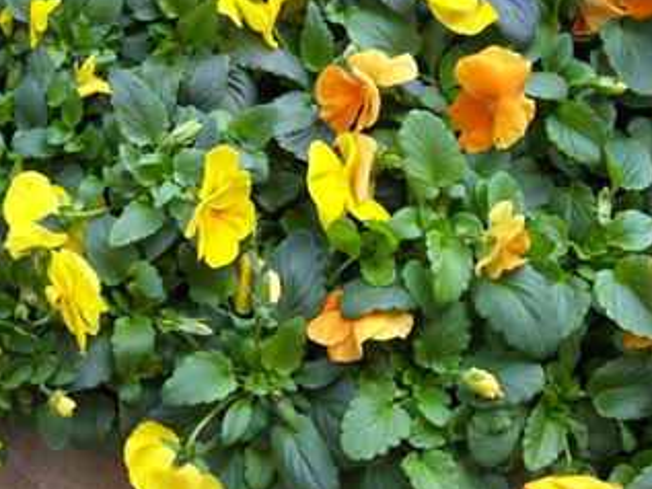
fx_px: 904
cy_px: 199
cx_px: 311
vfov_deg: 30.2
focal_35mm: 48
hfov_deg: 39.6
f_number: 2.7
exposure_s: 1/100
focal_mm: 6.2
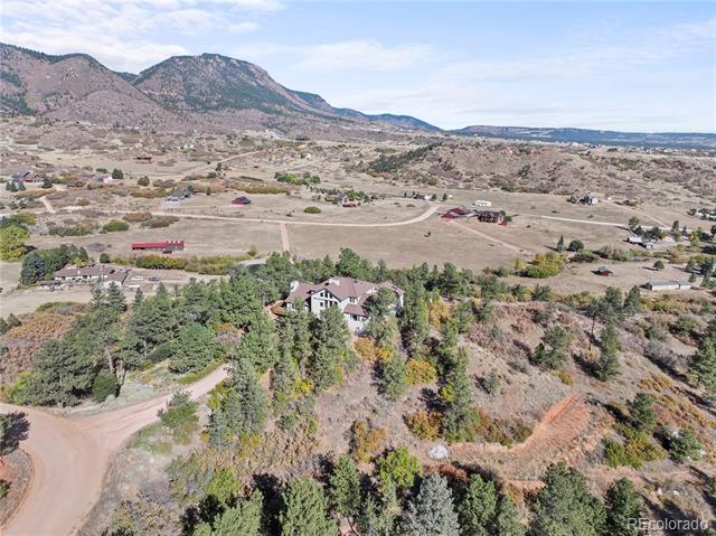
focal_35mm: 24
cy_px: 268
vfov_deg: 56.8
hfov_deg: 71.6
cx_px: 358
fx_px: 496
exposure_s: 1/100
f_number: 2.8
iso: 100
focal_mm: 12.29
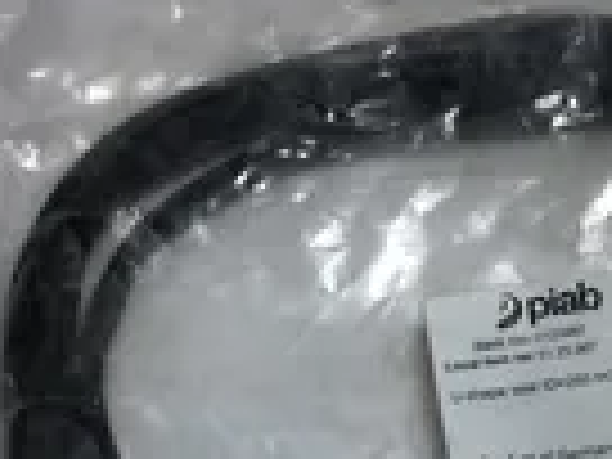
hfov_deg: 21.4
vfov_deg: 15.7
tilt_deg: -67.8
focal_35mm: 91
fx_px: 1609
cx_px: 459
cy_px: 544
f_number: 2.4
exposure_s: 1/220
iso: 25
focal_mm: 3.3
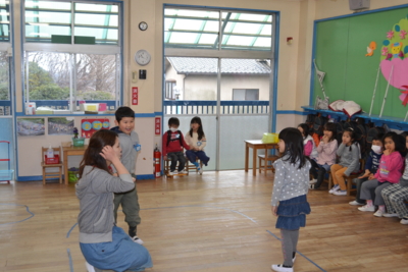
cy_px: 136
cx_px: 204
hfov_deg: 49.5
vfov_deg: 34.2
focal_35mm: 39
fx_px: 442
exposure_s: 1/80
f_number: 4.2
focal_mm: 26
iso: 400
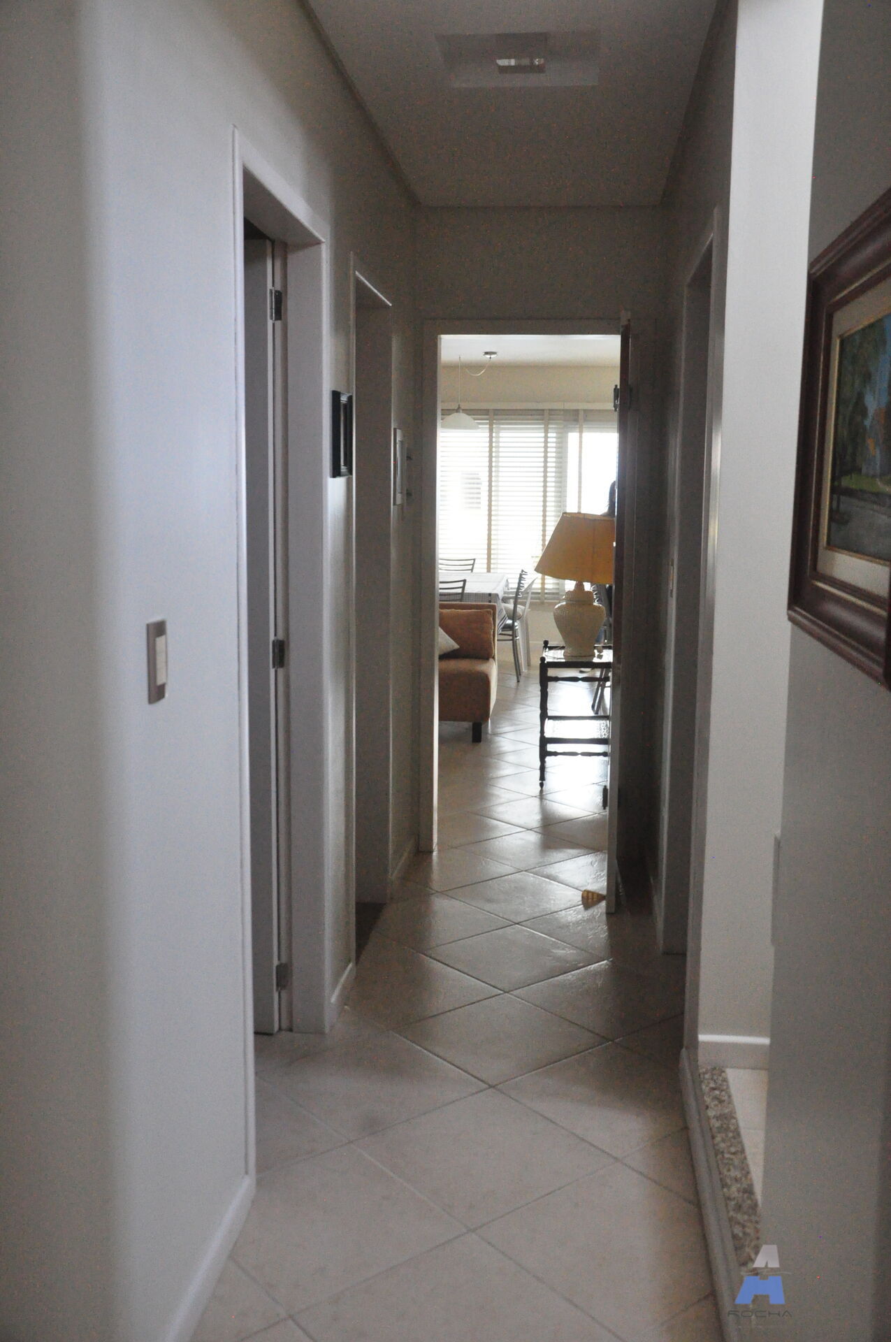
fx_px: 1228
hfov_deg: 39.9
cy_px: 671
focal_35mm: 33
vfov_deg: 57.3
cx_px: 446
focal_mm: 22
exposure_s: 1/25
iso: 3200
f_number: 7.1
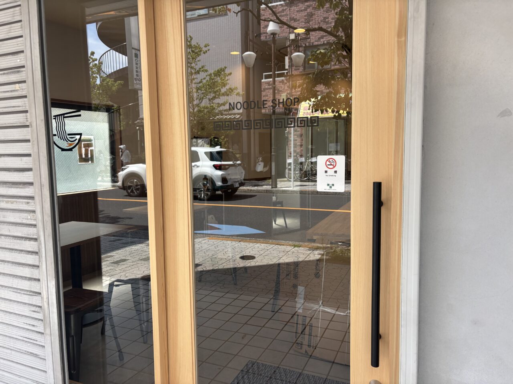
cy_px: 192
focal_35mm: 26
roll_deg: +1.5
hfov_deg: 67.3
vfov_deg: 53.1
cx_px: 256
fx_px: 385
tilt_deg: -4.0
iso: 50
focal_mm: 5.96
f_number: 1.6
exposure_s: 1/492
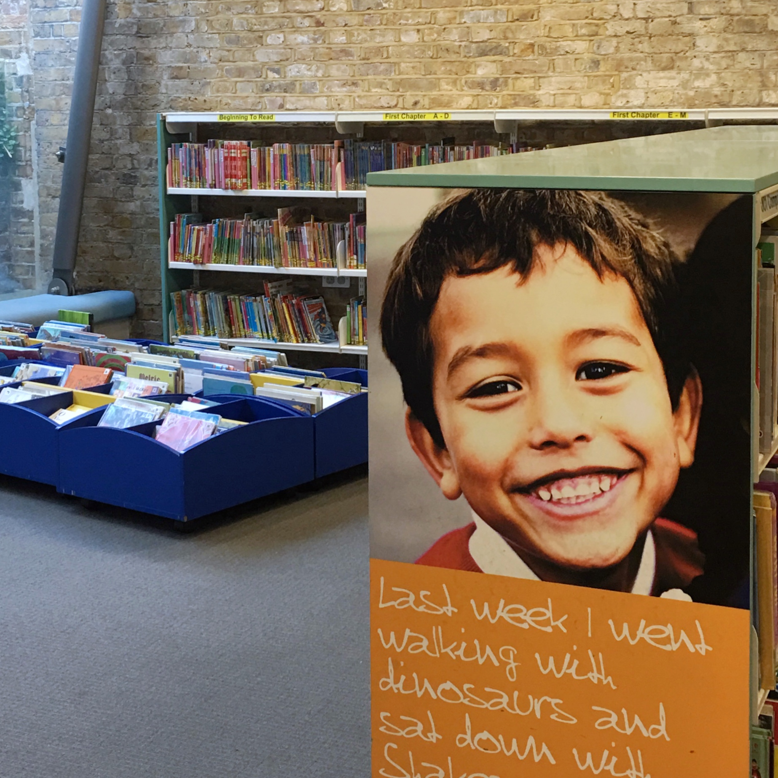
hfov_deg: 31.1
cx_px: 377
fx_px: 1399
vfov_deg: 30.8
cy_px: 252
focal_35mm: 55
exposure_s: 1/17
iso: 50
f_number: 2.2
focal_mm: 4.15
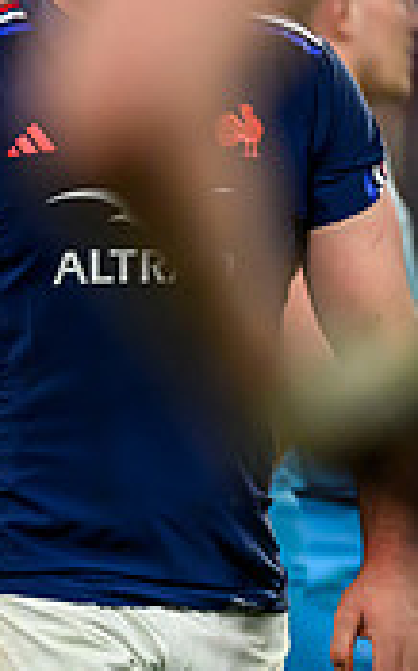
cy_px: 142
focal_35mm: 1491
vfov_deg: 1.4
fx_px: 27244
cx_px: -577
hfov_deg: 0.9
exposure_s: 1/3200
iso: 3200
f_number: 2.8
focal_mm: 400
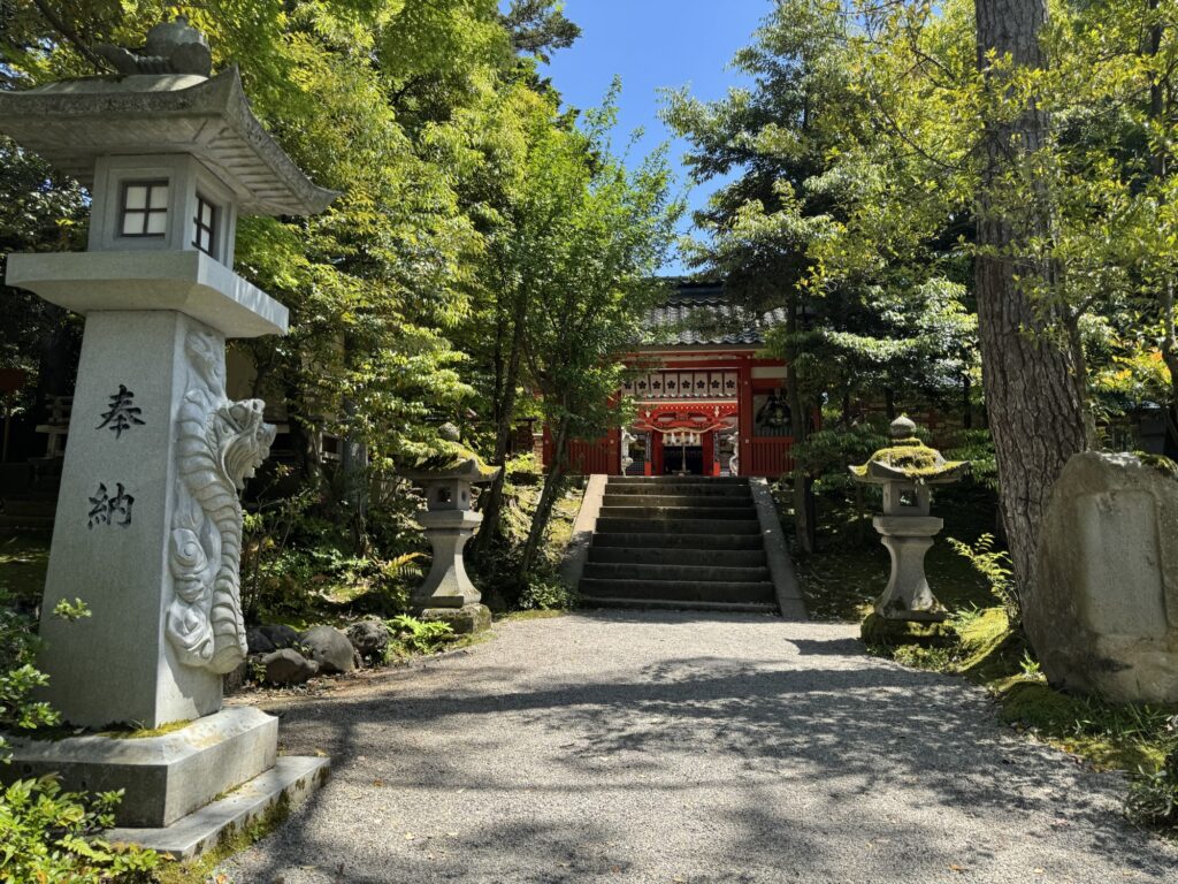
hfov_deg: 71.6
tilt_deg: +8.3
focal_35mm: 24
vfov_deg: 56.8
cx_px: 589
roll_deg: -0.2
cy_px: 442
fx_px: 817
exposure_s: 1/1215
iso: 80
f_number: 1.78
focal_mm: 6.76
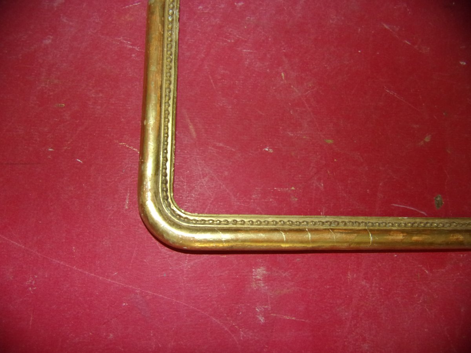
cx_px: 236
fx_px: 340
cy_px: 176
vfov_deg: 54.9
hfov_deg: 69.4
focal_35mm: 25
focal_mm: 4.5
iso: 100
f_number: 3.5
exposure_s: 1/34
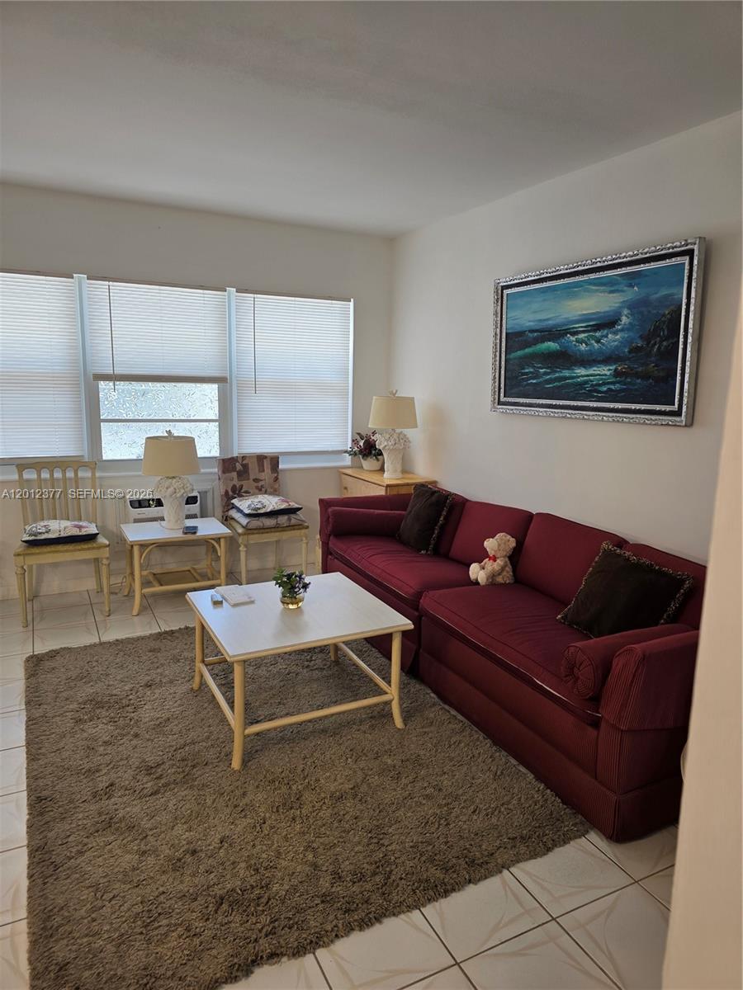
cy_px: 495
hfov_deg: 58.9
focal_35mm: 23
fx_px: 658
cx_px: 372
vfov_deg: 73.9
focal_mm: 6.3
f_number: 1.7
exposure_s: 1/120
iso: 80
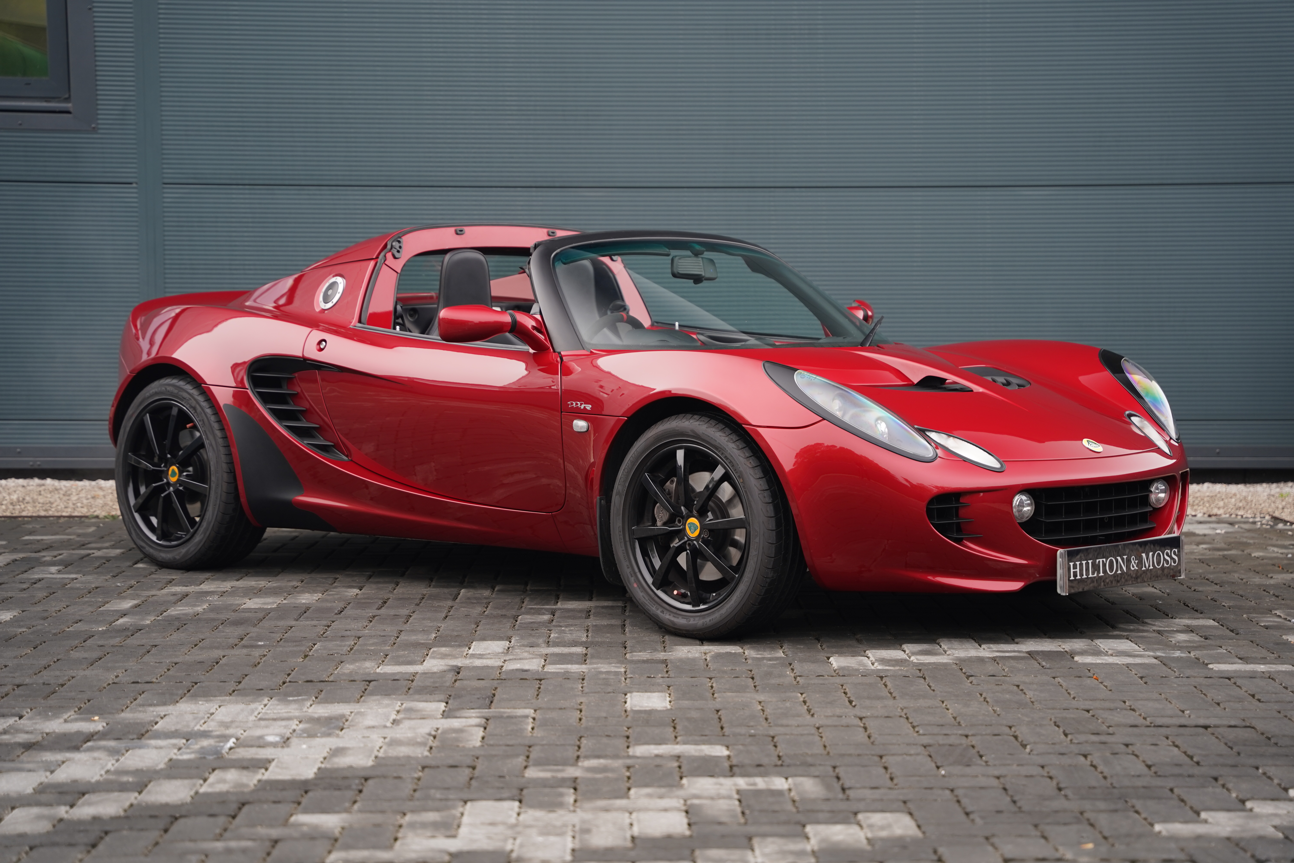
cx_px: 647
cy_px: 432
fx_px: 2516
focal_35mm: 70
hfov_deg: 28.8
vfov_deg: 19.5
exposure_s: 1/80
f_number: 2.8
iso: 250
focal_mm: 70
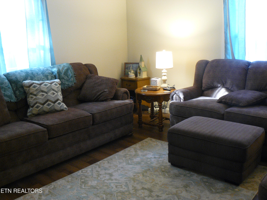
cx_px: 134
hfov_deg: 51.4
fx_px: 278
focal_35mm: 36
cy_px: 100
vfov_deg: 39.7
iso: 200
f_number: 2.8
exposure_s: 1/8
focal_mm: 6
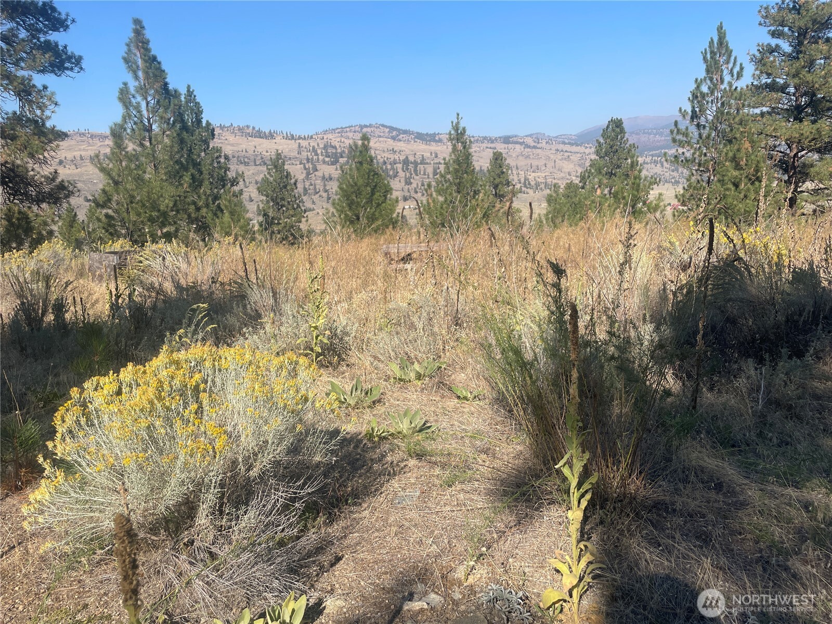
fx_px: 625
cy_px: 312
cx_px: 416
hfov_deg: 67.3
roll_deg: +3.4
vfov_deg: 53.1
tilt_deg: -11.8
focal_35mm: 26
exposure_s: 1/3040
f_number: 1.6
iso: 32
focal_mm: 4.2
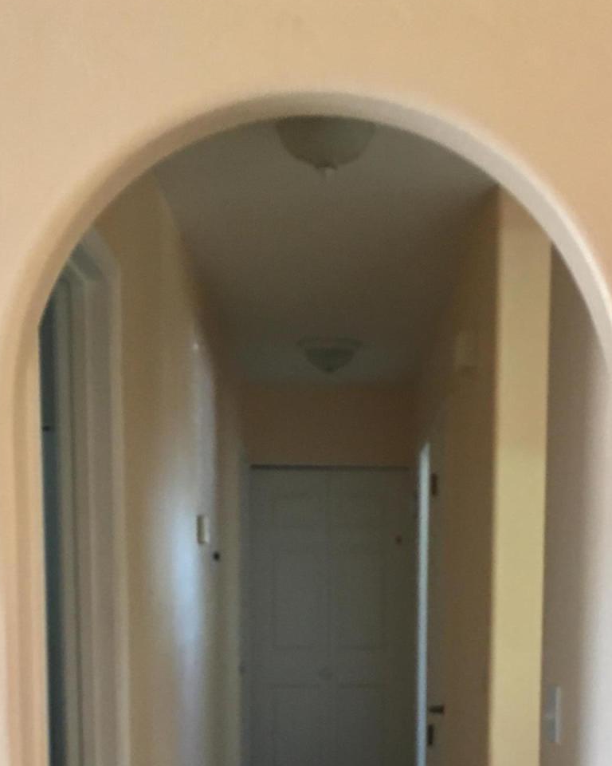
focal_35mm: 59
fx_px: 1336
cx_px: 375
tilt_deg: -2.2
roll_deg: +1.3
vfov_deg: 30.2
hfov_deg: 25.7
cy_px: 723
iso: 80
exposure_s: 1/15
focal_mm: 4.15
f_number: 2.2
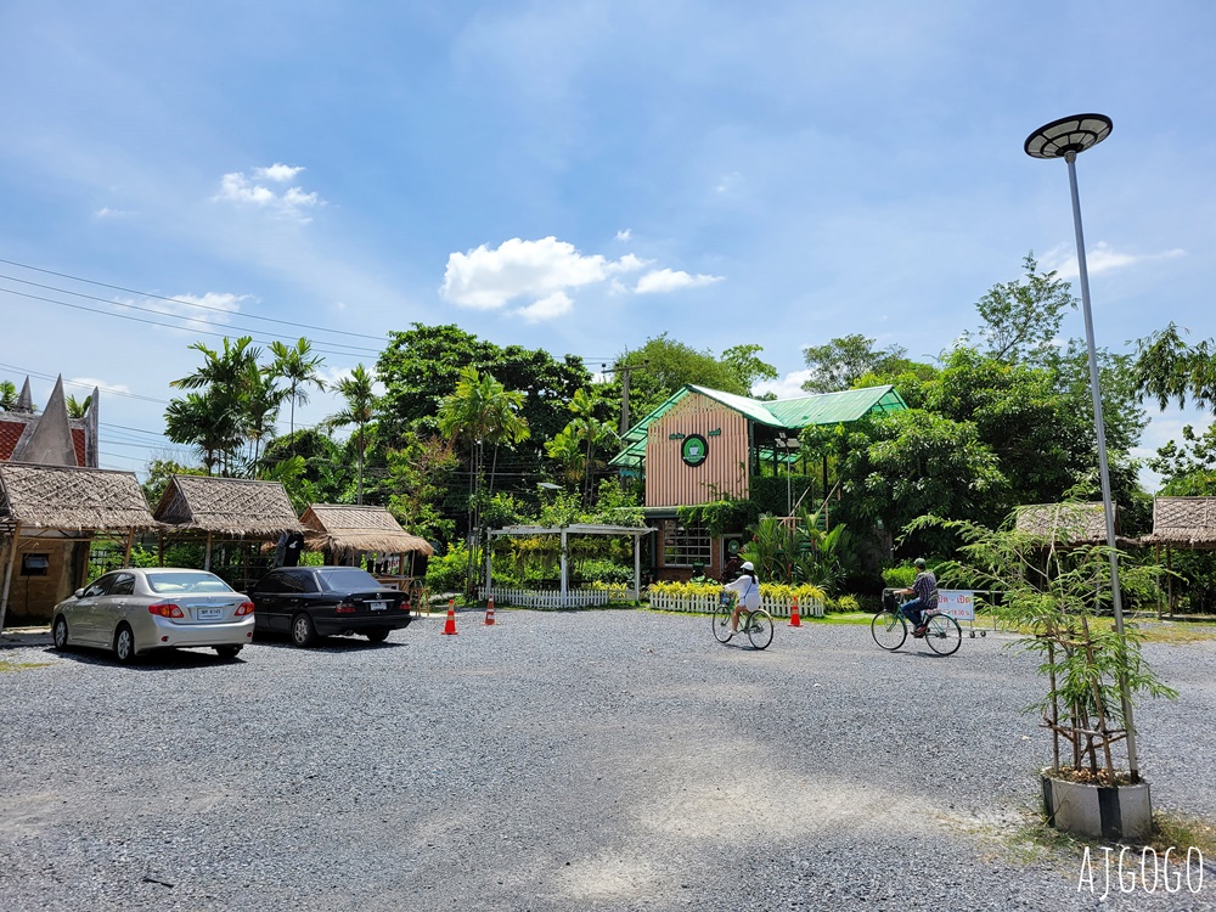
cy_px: 456
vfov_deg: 53.1
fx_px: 913
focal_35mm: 26
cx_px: 608
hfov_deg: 67.3
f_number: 1.8
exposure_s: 1/2866
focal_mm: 5.4
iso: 40
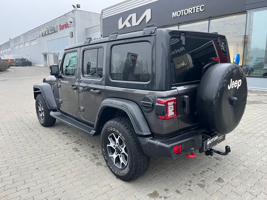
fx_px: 201
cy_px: 100
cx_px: 134
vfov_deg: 53.1
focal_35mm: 26
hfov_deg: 67.3
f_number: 1.6
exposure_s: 1/64
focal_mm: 5.1
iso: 125
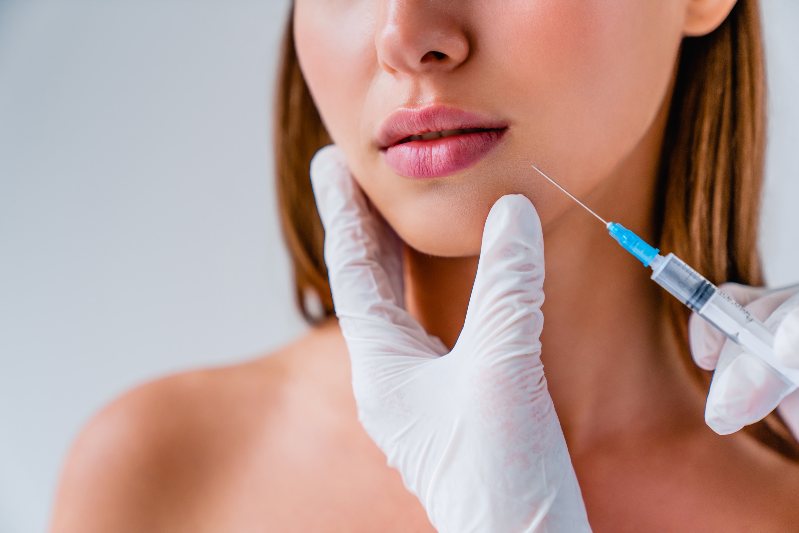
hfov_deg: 28.8
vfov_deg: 19.5
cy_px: 266
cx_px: 400
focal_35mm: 70
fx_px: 1554
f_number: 3.2
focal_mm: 70
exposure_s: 1/250
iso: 800
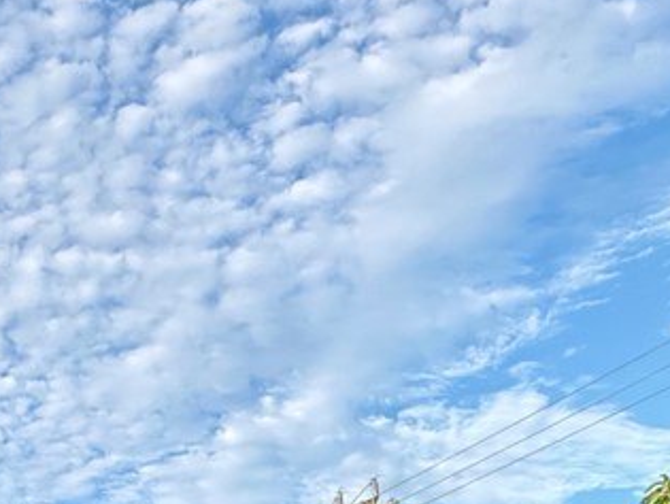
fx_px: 1376
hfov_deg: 25.8
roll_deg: +0.6
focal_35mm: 71
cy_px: 910
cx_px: -23
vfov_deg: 17.0
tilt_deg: -0.6
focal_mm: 2.22
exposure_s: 1/183
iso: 40
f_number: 2.2
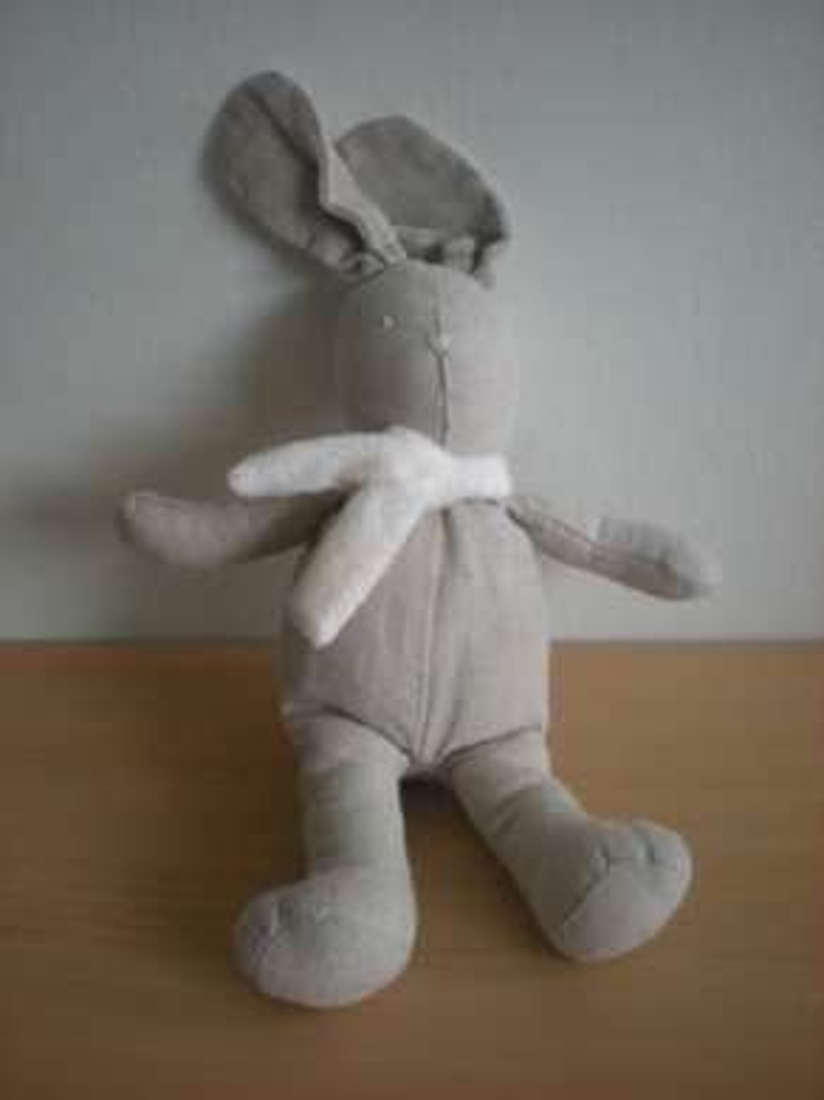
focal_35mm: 38
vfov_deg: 49.0
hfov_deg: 37.7
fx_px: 1207
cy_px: 550
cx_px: 412
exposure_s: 1/44
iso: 200
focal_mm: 6.3
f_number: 3.1
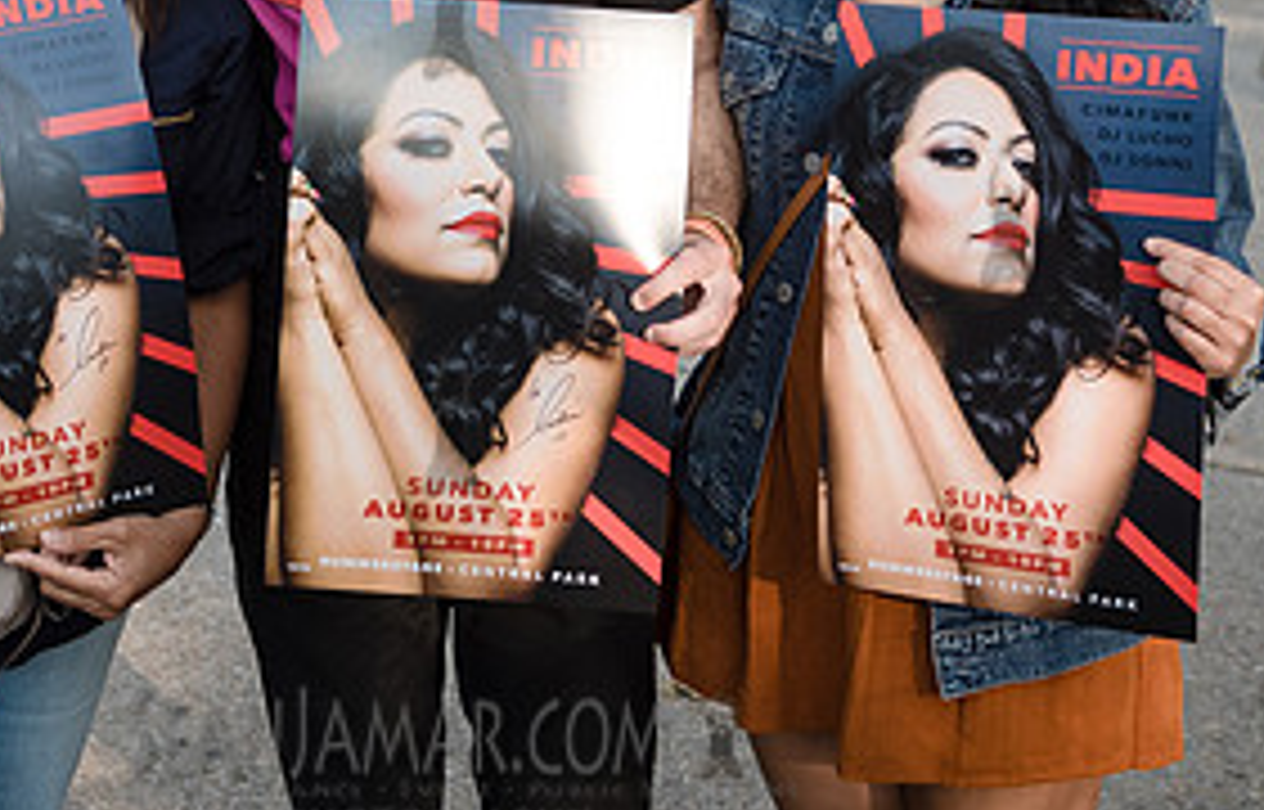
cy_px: -41
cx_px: 424
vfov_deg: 14.8
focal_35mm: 88
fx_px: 3053
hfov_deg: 23.3
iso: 200
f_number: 4
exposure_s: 1/250
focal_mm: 32
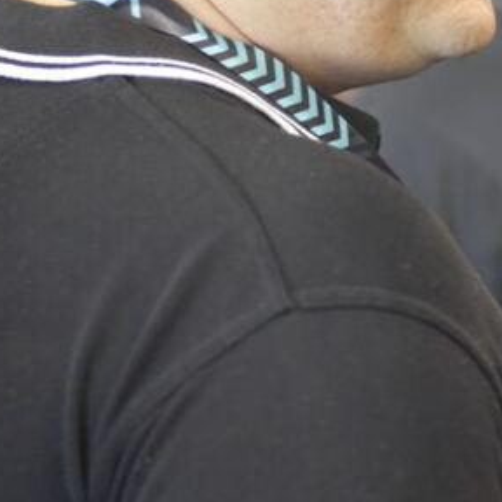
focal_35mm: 302
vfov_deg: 5.8
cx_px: 561
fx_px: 4955
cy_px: 68
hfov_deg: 5.8
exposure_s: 1/125
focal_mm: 100
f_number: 3
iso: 6400
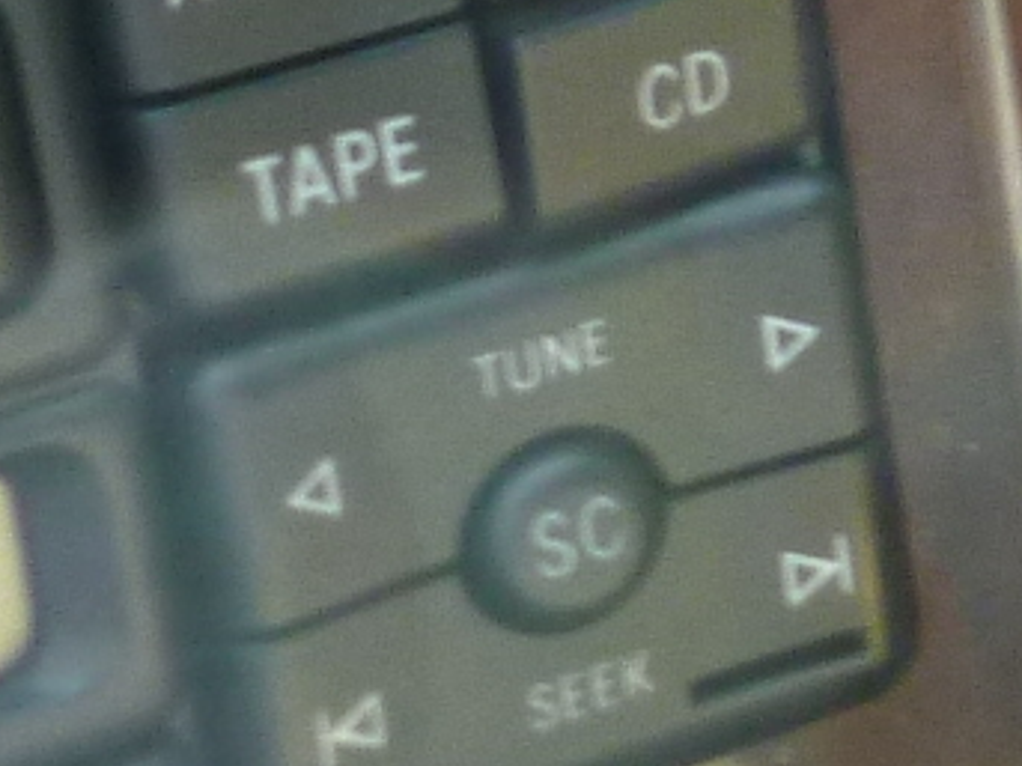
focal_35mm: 209
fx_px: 6168
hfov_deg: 8.4
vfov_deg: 6.7
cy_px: -1142
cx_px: 2676
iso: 160
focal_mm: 5
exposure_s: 1/60
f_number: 3.3
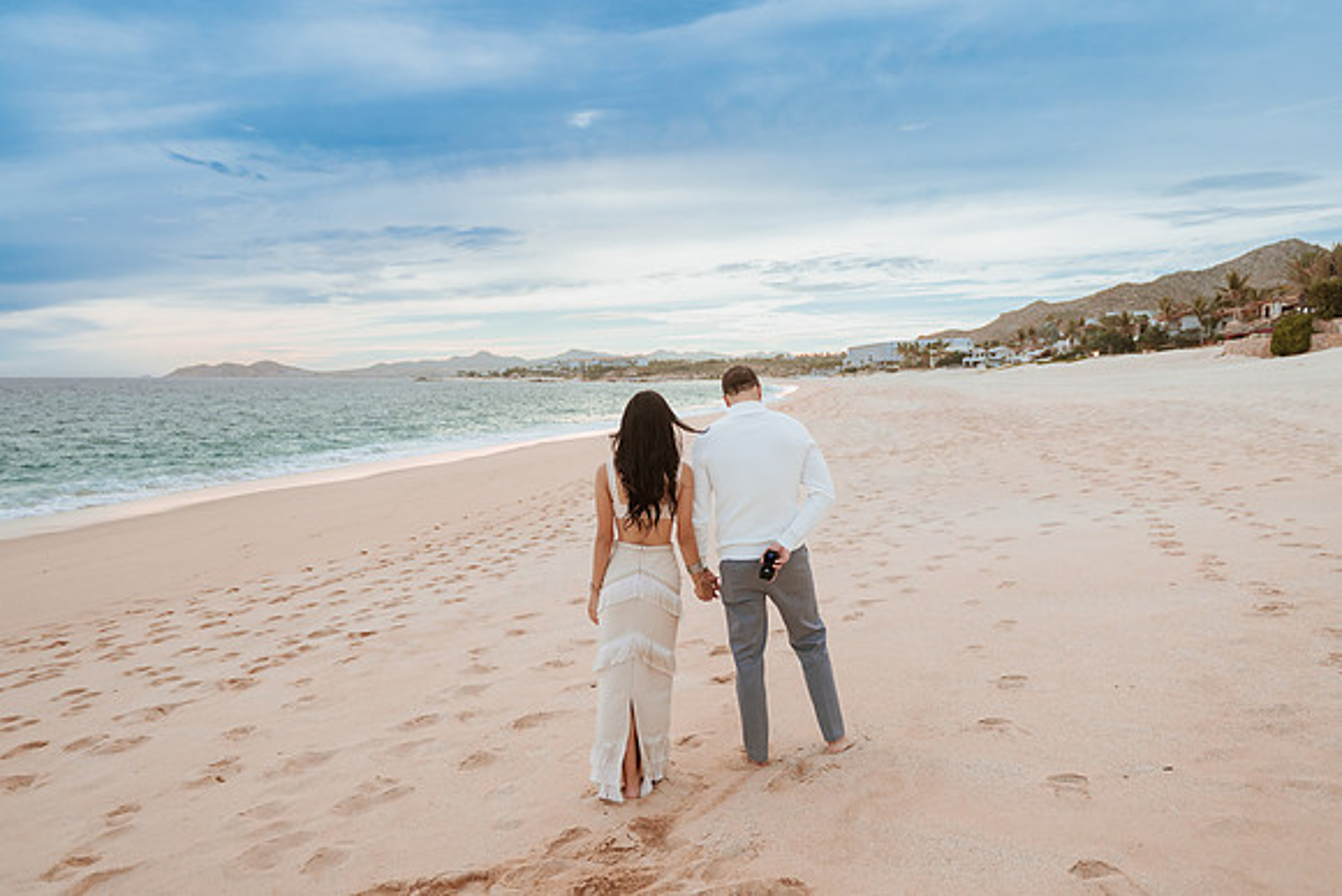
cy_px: 476
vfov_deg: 48.7
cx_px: 725
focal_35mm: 27
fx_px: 990
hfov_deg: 68.2
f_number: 2.8
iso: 250
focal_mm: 24
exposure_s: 1/3200
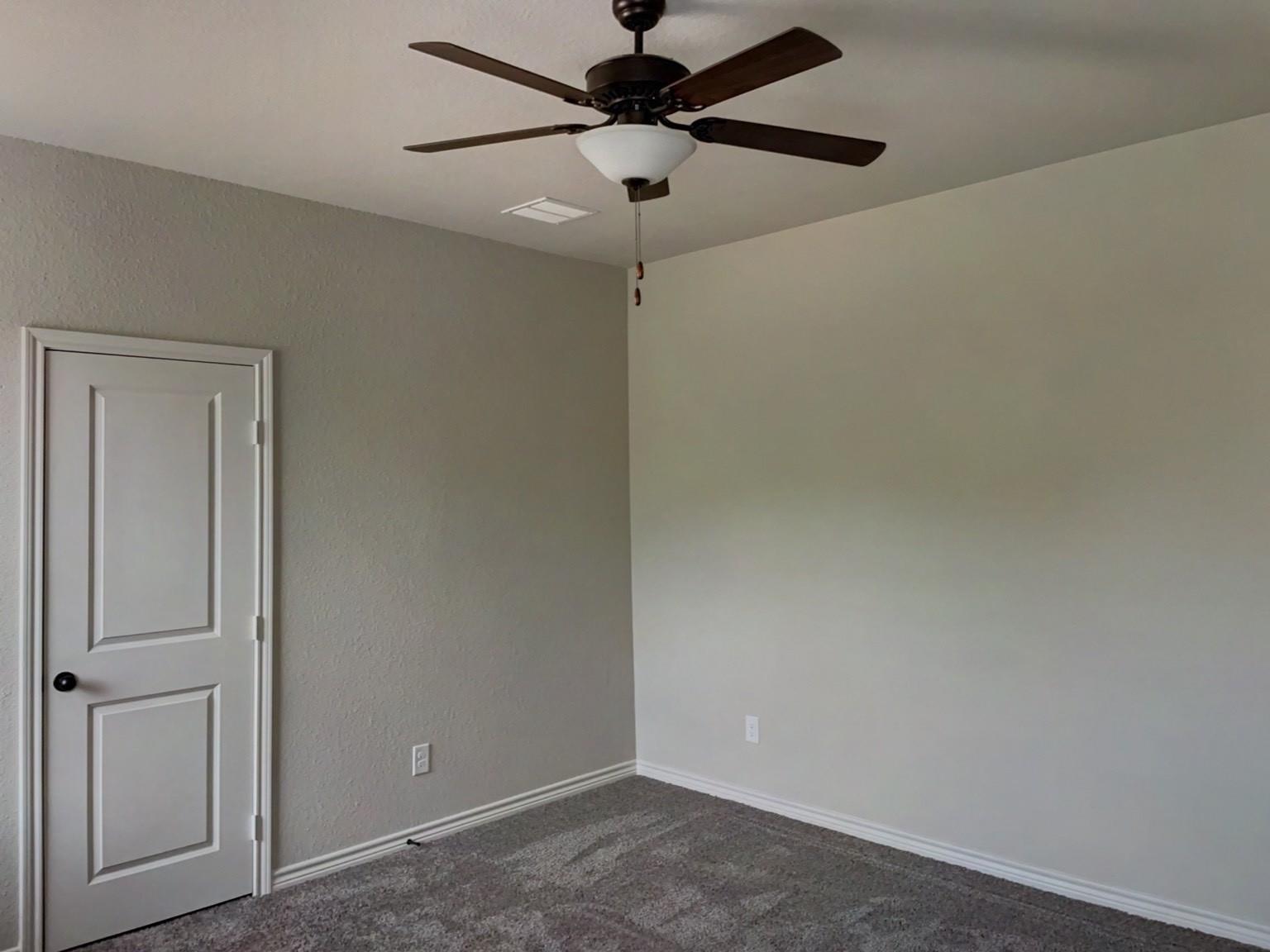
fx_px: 954
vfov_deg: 53.1
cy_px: 476
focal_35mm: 26
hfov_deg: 67.3
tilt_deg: +3.8
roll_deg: +1.3
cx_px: 635
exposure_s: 1/60
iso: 125
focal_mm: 4.2
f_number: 1.6
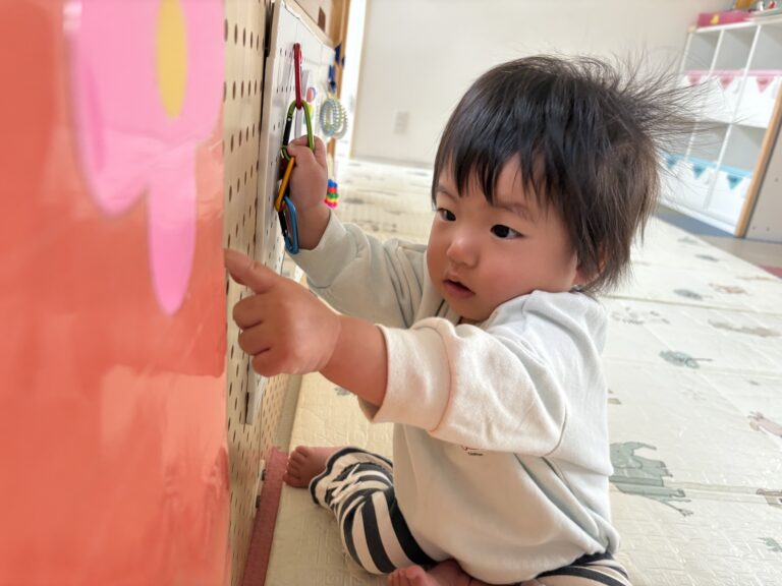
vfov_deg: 53.1
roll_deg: -7.1
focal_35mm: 26
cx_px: 391
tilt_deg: -20.1
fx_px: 587
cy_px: 293
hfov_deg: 67.3
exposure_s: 1/60
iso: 160
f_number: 1.6
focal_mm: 5.96
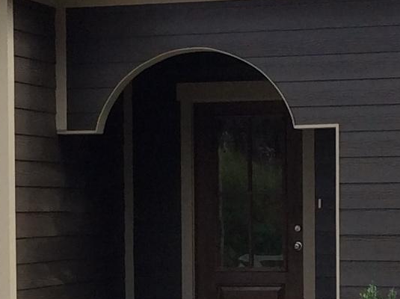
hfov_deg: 12.7
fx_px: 1789
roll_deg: -1.4
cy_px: 254
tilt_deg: -2.4
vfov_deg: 9.5
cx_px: 120
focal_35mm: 155
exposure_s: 1/752
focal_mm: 3.3
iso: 32
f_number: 2.4
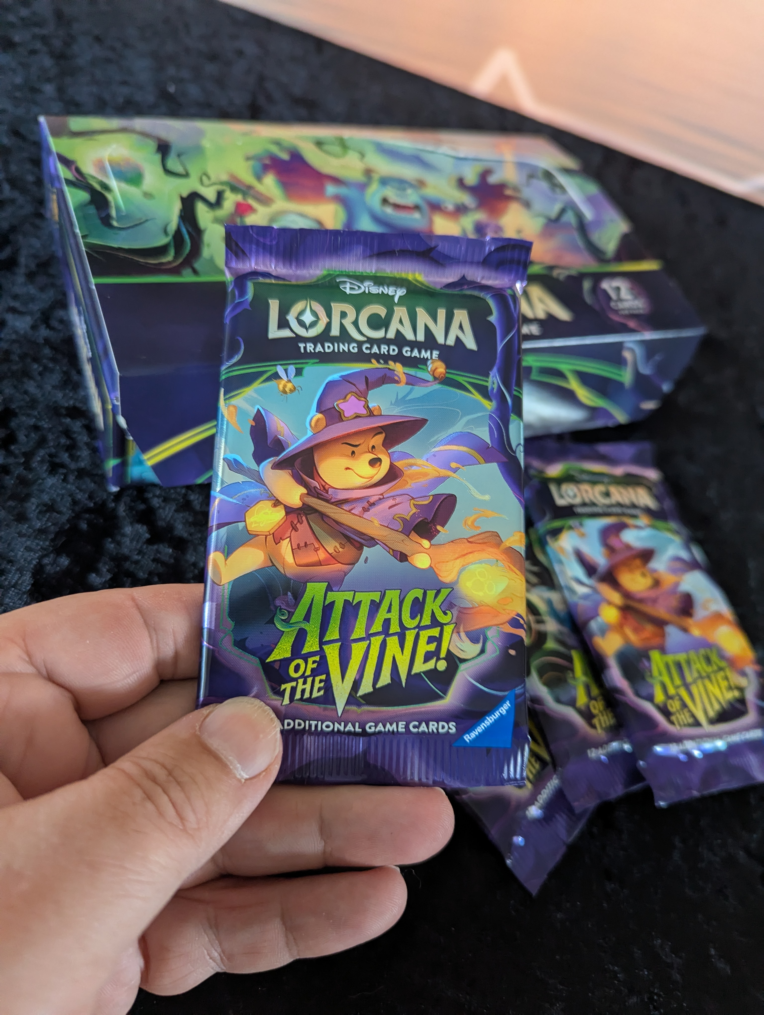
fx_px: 704
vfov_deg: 71.5
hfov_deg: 56.9
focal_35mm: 24
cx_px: 382
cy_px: 508
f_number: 1.85
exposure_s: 1/38.4
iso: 185
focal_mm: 6.81
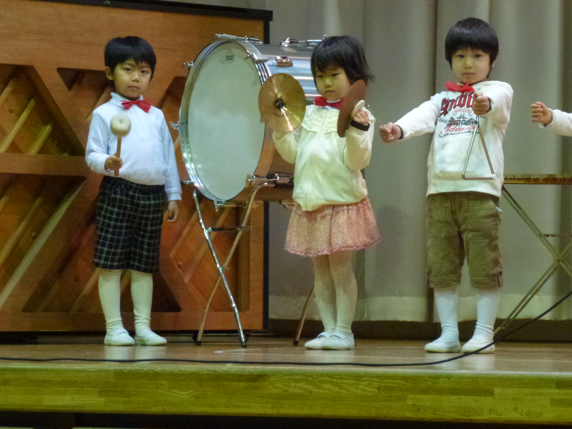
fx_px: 2561
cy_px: 214
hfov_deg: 12.7
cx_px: 286
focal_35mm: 155
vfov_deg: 9.6
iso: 800
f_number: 5.3
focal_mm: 27.7
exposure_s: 1/20
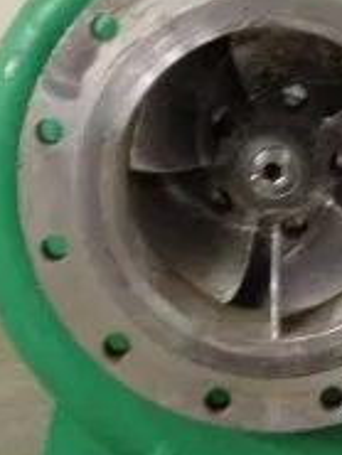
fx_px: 1592
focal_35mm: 121
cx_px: 271
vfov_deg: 16.3
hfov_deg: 12.2
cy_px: 204
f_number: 2.4
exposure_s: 1/20
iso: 160
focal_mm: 4.28
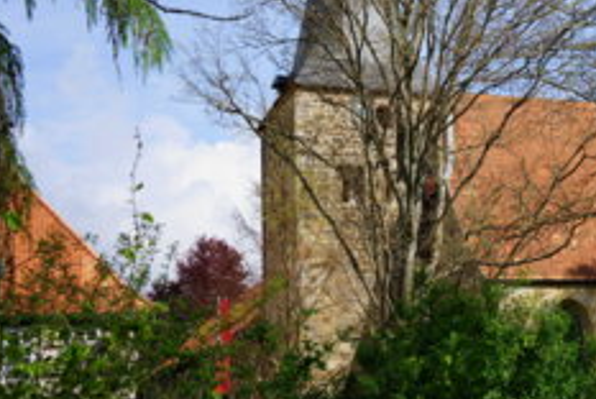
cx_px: 460
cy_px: 109
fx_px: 995
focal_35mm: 60
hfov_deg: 32.6
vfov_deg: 22.5
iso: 100
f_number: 7.1
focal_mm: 35
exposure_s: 1/250
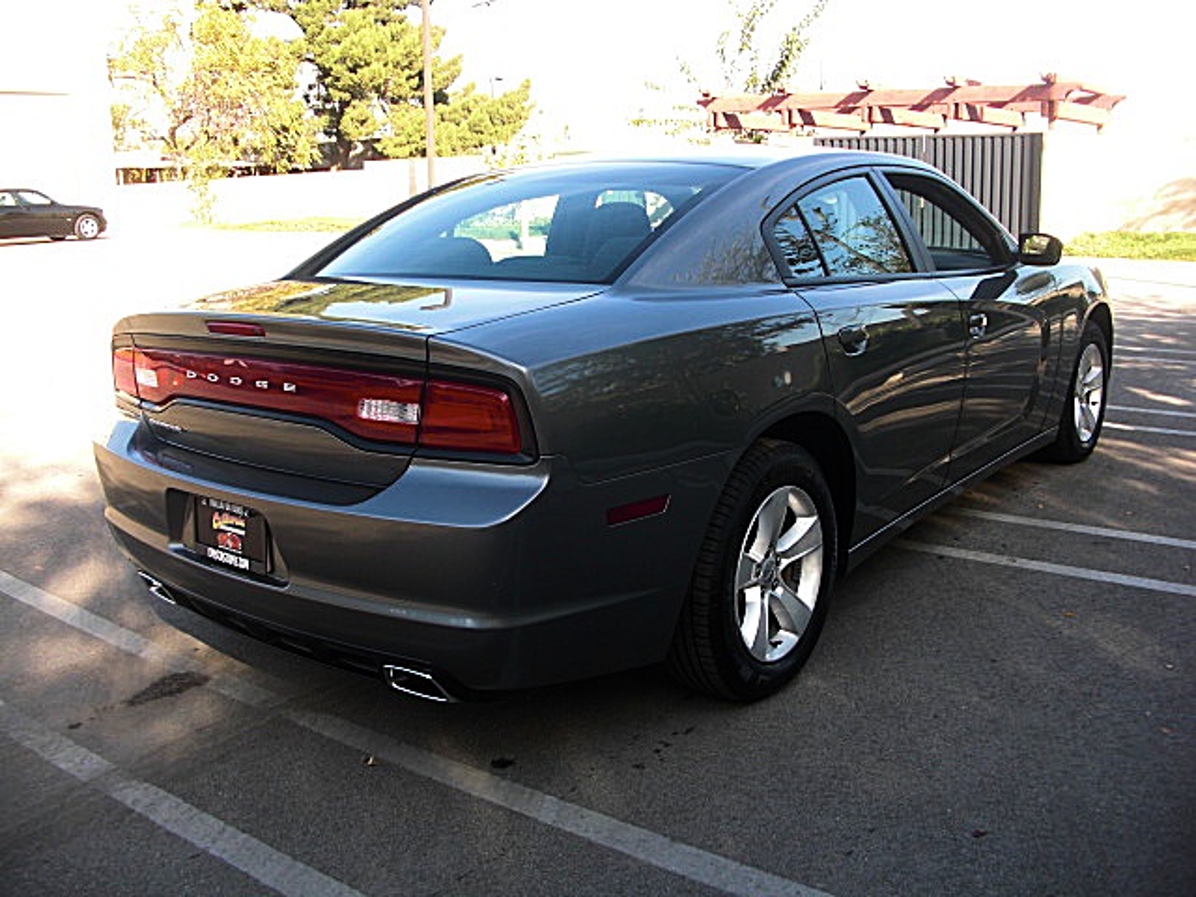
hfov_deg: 51.4
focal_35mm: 36
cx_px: 598
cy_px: 448
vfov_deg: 39.7
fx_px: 1244
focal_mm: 6.3
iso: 50
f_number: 2.8
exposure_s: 1/160
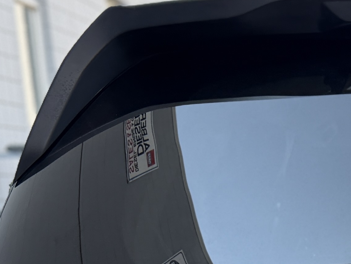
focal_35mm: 120
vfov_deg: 11.5
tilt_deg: -12.3
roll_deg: +2.7
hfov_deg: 15.4
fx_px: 1217
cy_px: 458
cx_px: 491
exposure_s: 1/750
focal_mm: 6.76
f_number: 1.78
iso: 100
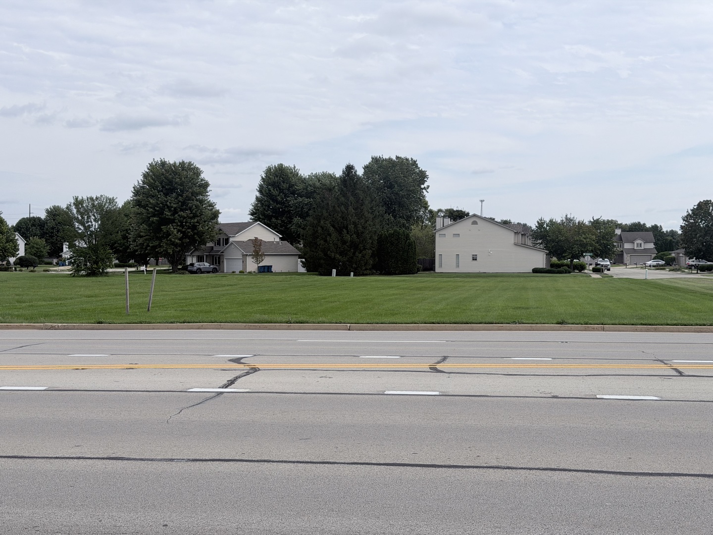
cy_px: 268
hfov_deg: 39.7
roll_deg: -0.1
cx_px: 356
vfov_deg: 30.3
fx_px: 989
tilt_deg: +0.4
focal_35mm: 48
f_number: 1.78
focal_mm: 6.76
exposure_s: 1/7143
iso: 64
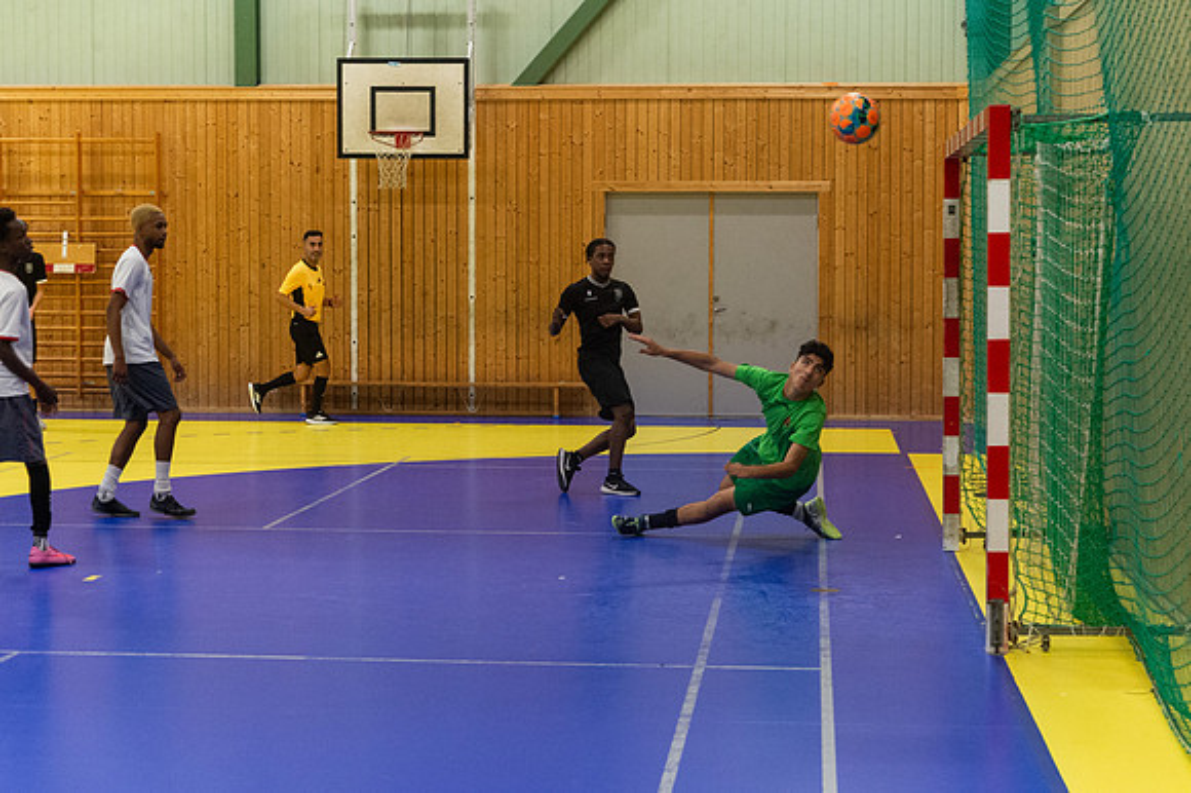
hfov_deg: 28.1
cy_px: 396
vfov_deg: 18.9
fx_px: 2382
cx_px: 596
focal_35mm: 72
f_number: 3.5
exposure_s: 1/500
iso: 7200
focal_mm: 70
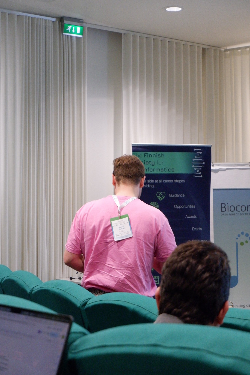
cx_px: 125
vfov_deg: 29.6
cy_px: 188
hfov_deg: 20.0
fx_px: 707
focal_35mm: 68
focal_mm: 45
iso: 6400
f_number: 5.6
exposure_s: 1/180
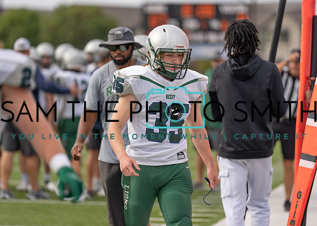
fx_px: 2182
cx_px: 156
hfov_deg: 8.3
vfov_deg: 5.9
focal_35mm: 242
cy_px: 96
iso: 100
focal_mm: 200
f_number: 2.8
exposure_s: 1/1250
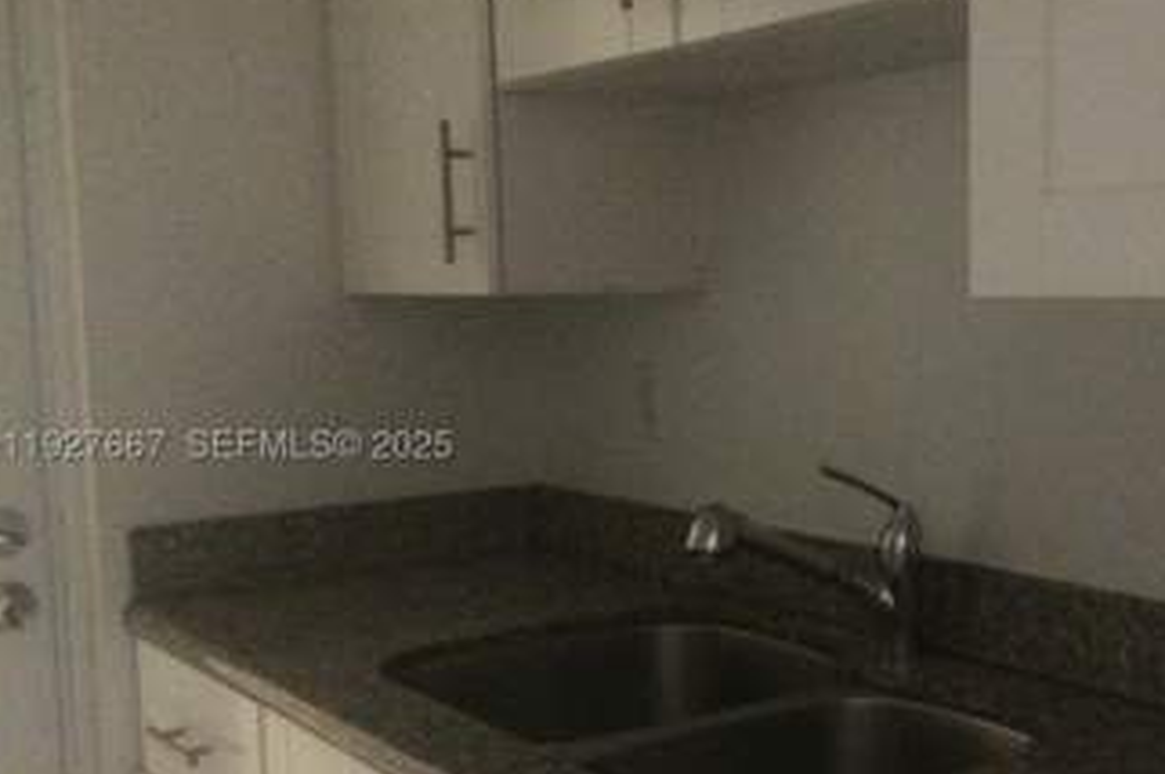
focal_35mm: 45
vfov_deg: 29.8
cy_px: 452
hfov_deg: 42.6
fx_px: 1455
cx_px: 836
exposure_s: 1/15
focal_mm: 4.15
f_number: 2.2
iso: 1000
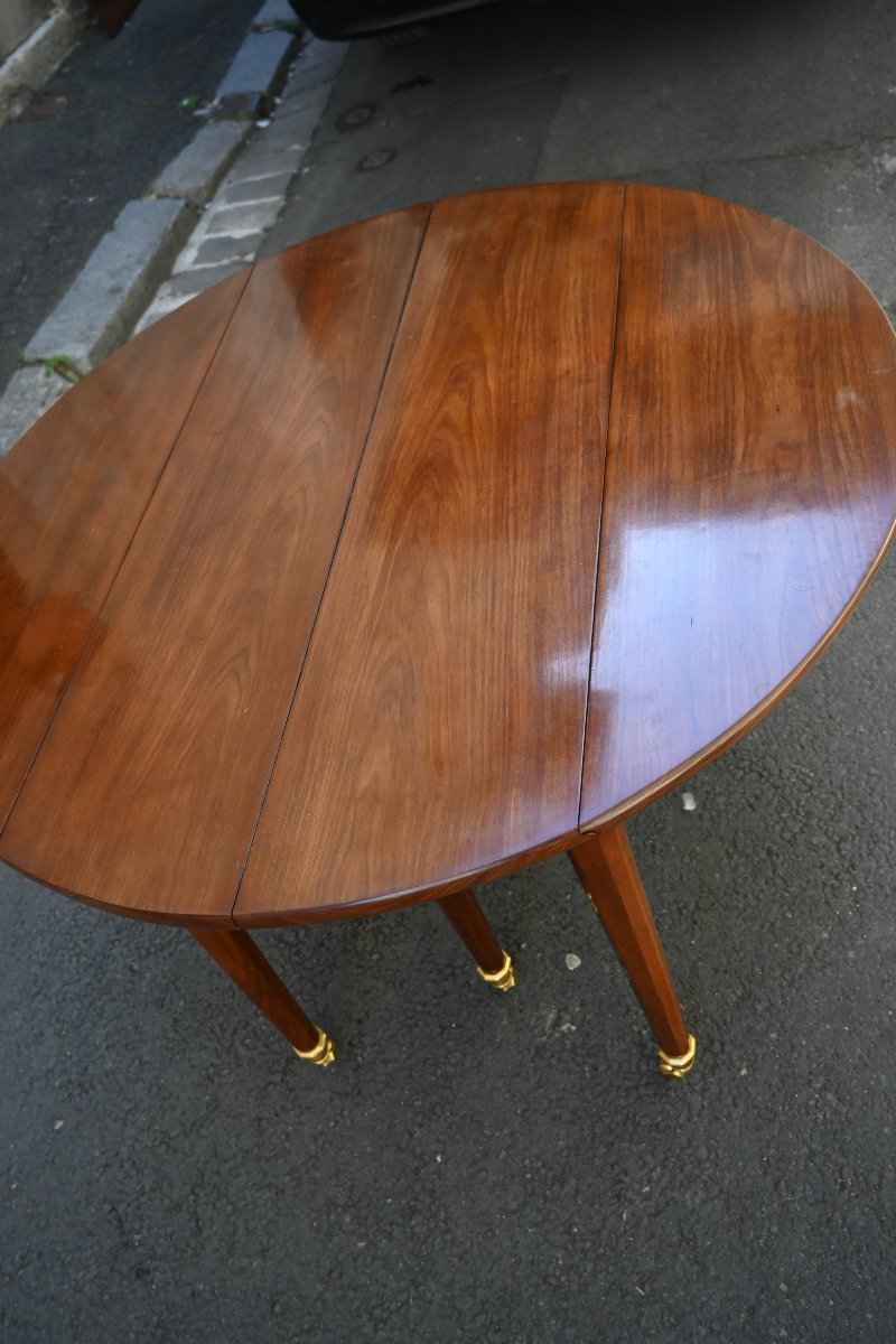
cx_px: 448
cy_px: 672
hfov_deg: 41.7
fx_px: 1176
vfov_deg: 59.5
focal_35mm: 32
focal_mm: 21
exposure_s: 1/250
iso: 320
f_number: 4
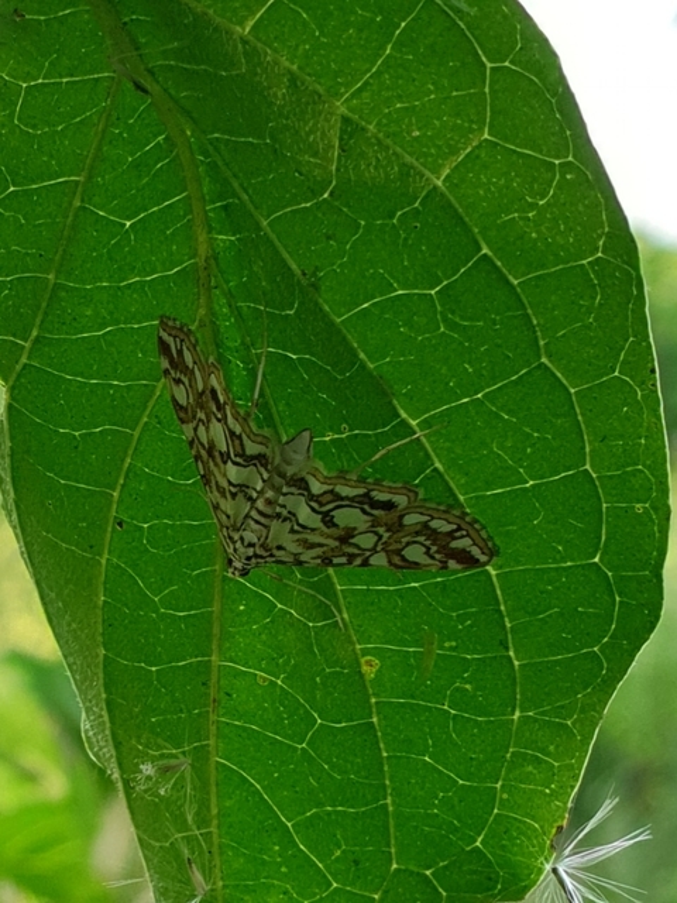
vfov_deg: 67.3
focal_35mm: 26
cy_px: 452
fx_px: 678
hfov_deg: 53.1
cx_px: 338
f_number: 2.4
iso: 50
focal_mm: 4.3
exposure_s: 1/87
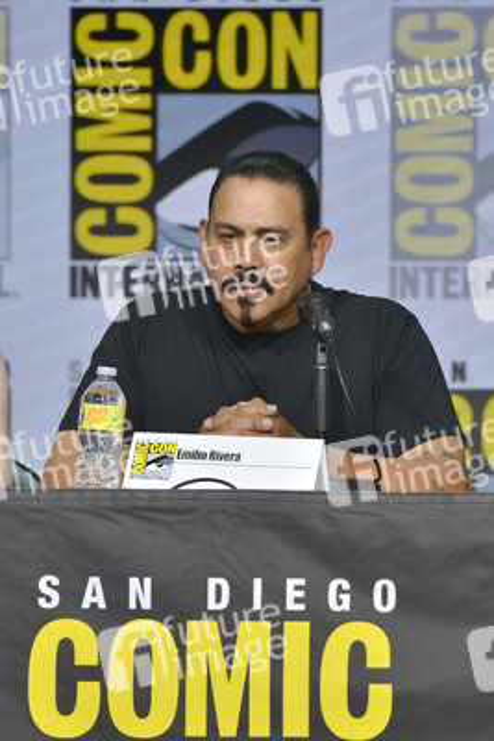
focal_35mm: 400
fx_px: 8226
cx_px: 247
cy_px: 370
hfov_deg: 3.4
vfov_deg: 5.2
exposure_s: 1/250
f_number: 6.3
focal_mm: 400
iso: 1600
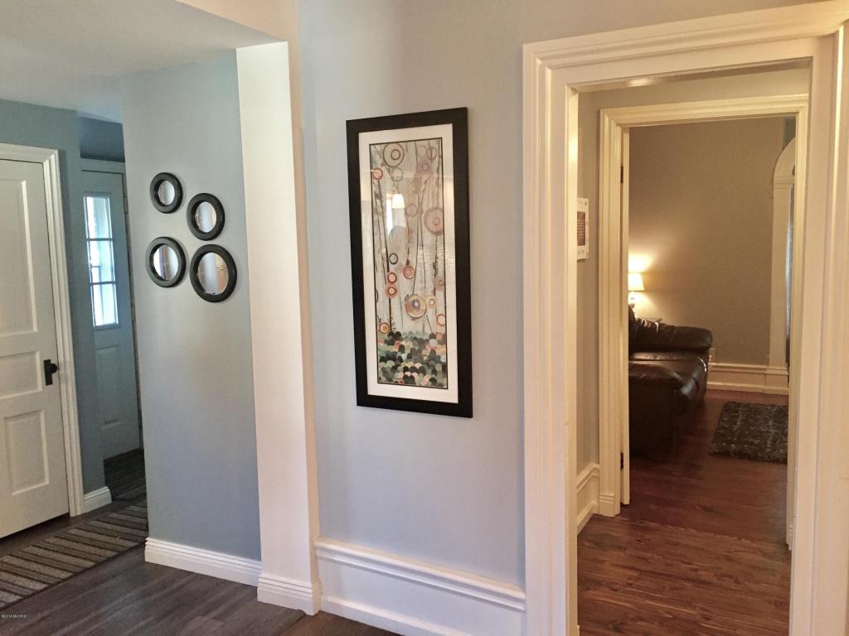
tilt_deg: -5.6
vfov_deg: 48.2
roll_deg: +0.7
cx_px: 424
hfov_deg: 61.7
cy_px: 318
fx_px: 711
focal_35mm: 29
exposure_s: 1/30
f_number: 2.2
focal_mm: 4.15
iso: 160
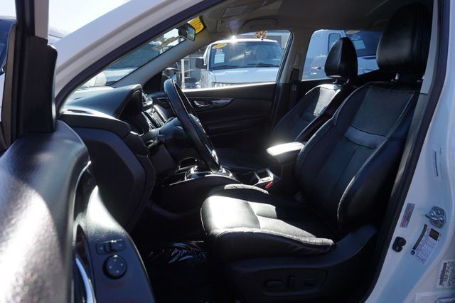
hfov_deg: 73.8
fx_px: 303
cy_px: 152
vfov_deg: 53.1
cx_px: 228
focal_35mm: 24
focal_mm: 16
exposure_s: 1/100
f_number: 8
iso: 100
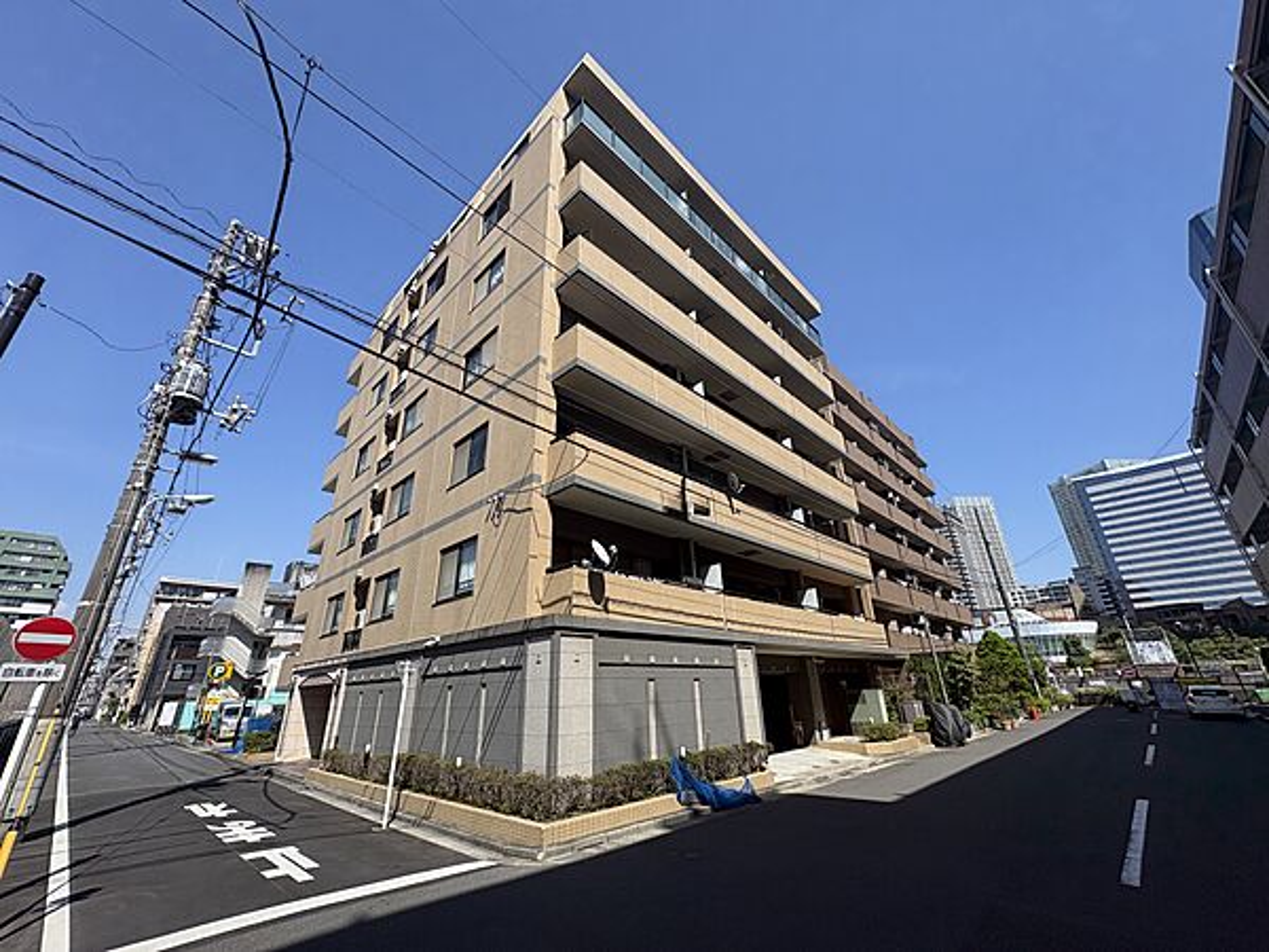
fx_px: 513
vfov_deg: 85.7
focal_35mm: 14
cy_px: 476
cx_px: 634
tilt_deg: +22.9
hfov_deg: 102.1
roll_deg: +2.1
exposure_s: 1/1395
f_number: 2.2
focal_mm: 2.22
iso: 40
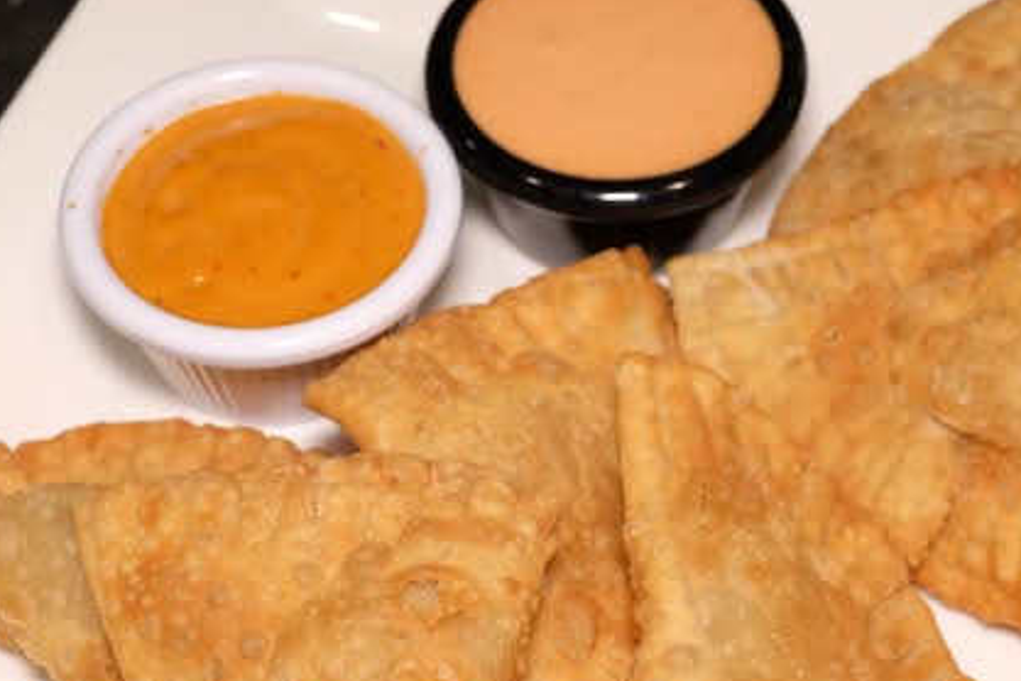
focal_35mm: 76
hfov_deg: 26.6
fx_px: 2155
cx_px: 619
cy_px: 473
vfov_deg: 17.9
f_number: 5.6
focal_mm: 32
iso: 1250
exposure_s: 1/50
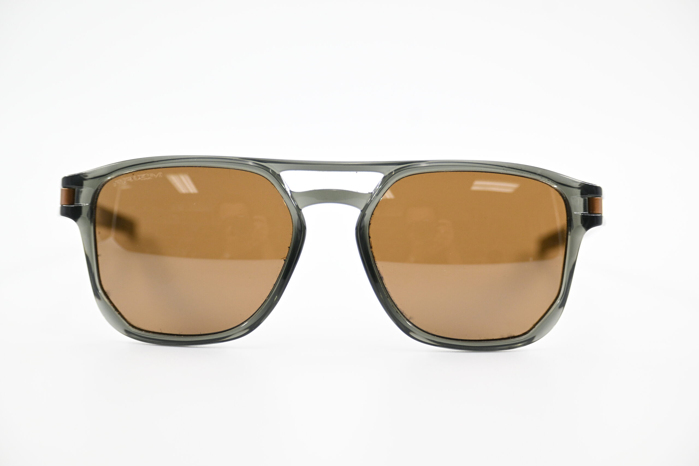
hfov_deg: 19.2
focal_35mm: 106
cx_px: 350
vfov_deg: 12.9
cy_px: 233
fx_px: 2068
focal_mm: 71
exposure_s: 1/500
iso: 800
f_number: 4.8
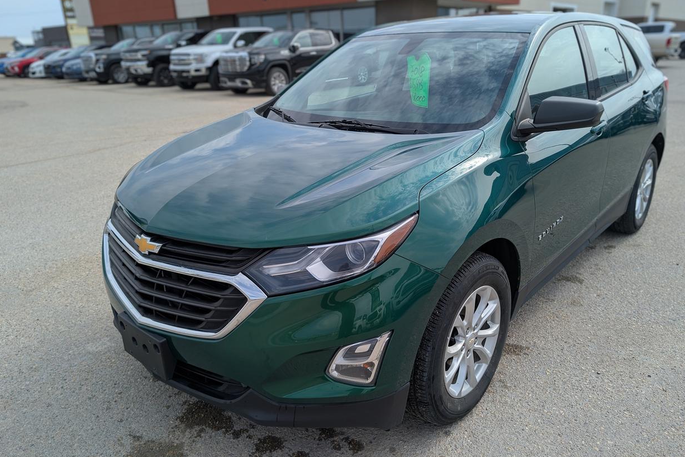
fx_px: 495
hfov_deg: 69.4
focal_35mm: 26
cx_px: 355
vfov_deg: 49.5
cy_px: 220
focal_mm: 6.9
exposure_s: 1/923
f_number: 1.68
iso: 20
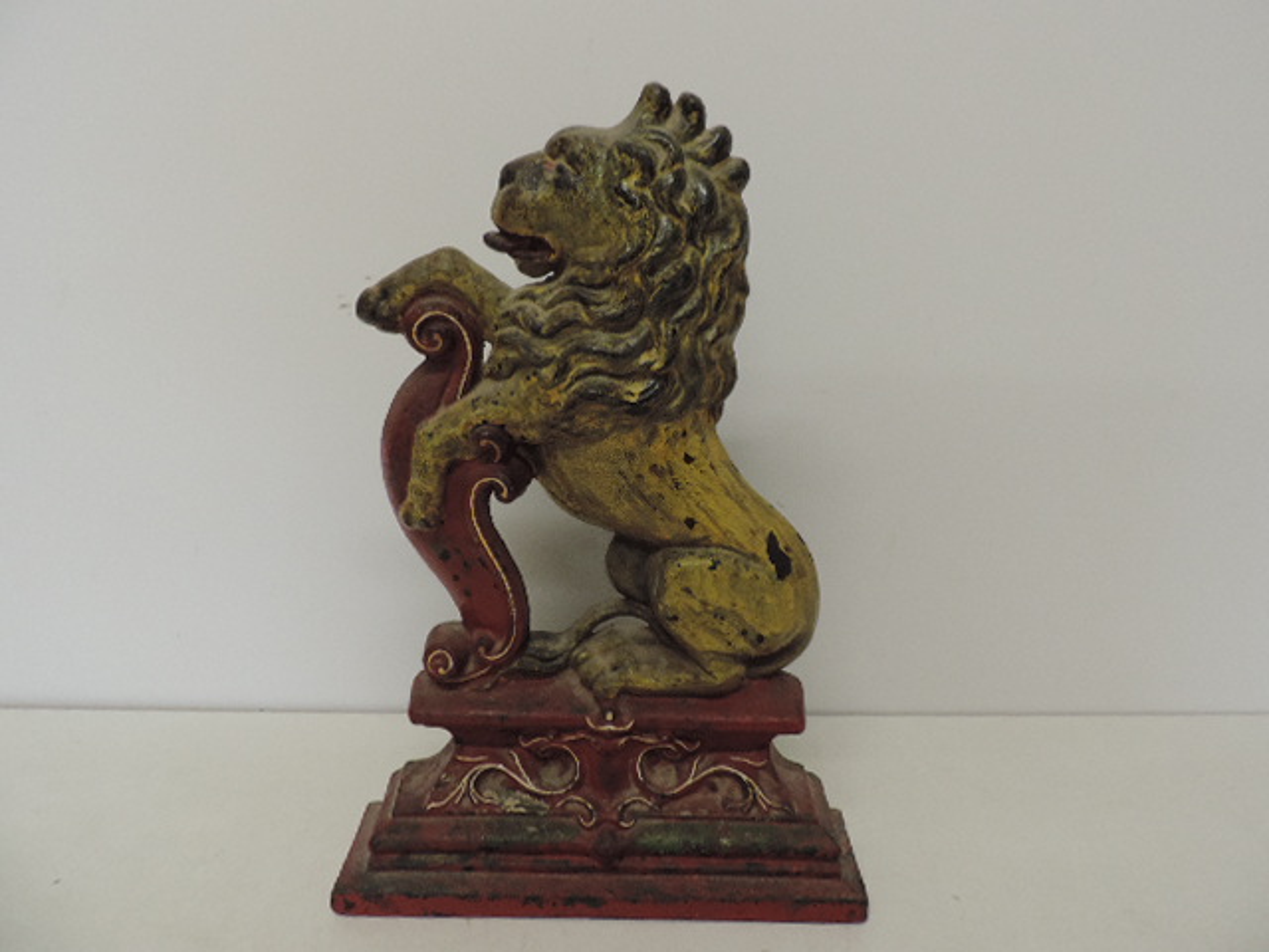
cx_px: 634
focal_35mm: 24
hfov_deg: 71.6
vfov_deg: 56.8
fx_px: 880
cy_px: 476
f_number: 3
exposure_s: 1/30
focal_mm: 4.3
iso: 360
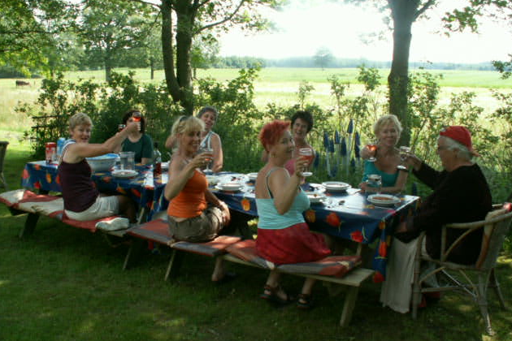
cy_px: 164
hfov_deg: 51.9
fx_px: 526
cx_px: 258
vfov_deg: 35.9
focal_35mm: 37
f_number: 4
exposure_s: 1/100
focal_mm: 5.86
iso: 50
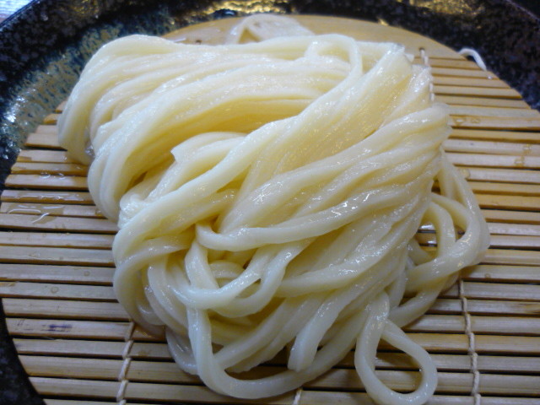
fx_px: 515
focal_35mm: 33
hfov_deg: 55.4
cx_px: 270
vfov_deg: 42.9
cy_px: 202
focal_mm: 5.5
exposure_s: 1/30
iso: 320
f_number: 2.8
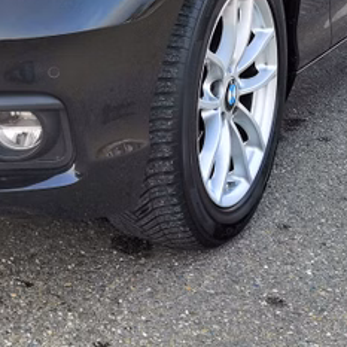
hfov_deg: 19.2
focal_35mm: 88
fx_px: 998
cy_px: -40
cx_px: 12
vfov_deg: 18.9
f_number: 1.8
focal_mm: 5.58
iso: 50
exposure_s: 1/167
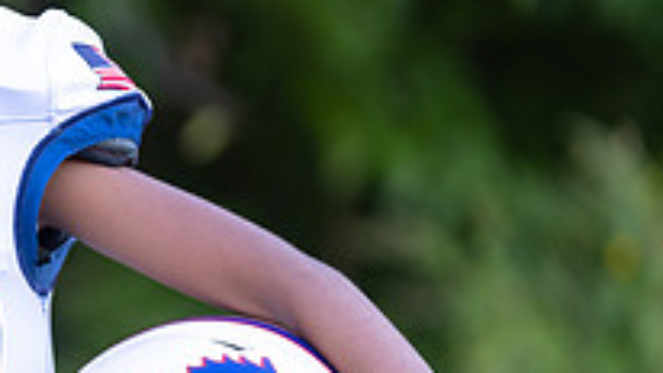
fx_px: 9039
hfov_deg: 4.2
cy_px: 195
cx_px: -158
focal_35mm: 514
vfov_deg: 2.4
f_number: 2.8
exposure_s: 1/320
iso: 320
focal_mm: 174
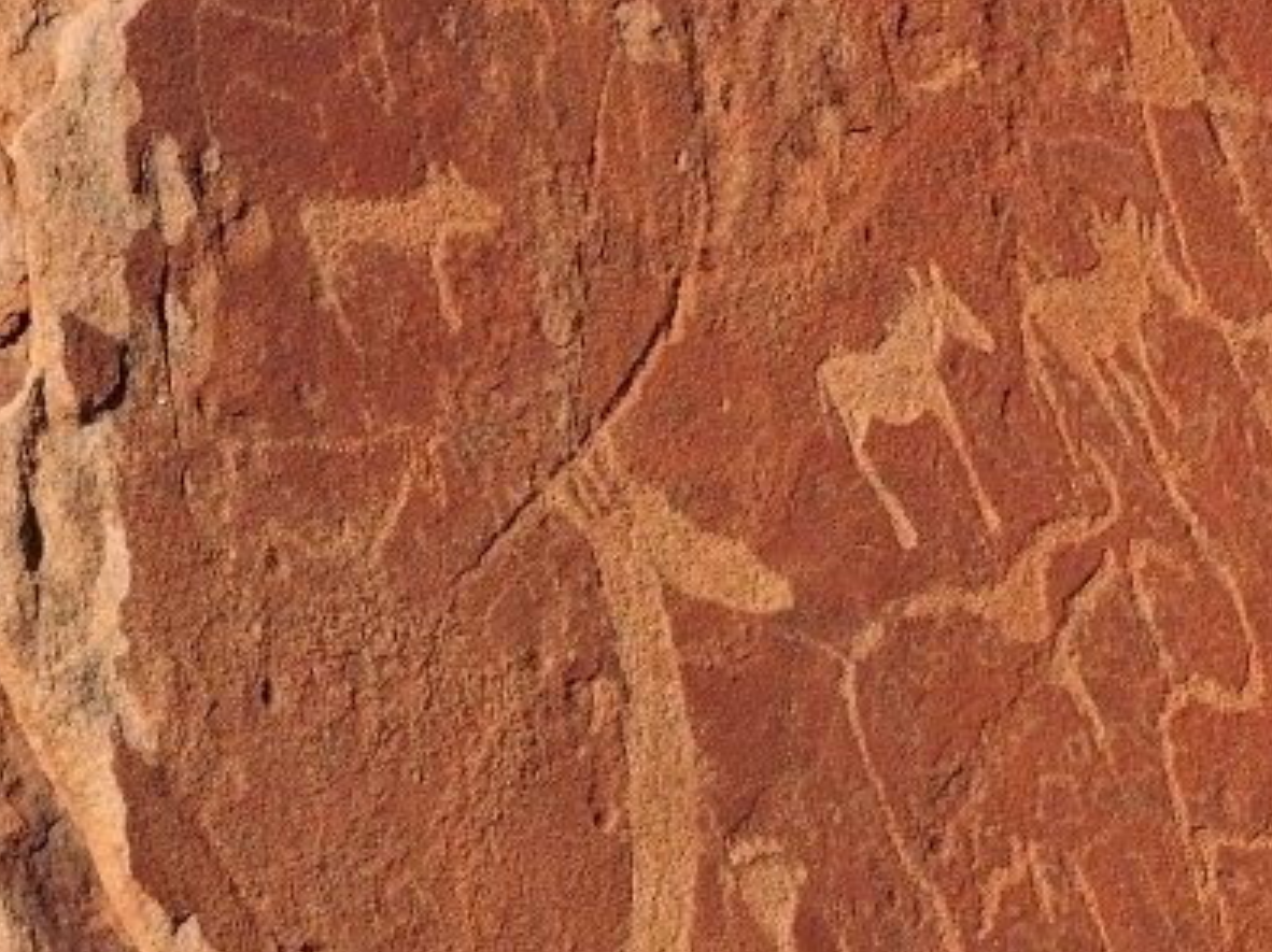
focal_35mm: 351
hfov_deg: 5.6
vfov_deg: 4.2
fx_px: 12890
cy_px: 539
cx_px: 978
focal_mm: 24.2
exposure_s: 1/500
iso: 100
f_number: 5
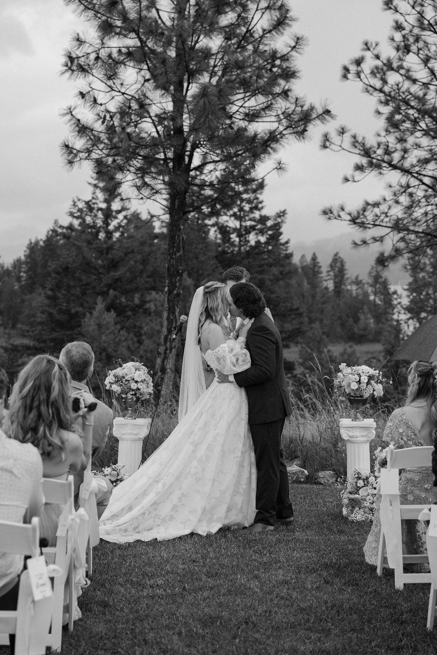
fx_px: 1328
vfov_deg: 27.7
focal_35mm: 73
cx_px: 212
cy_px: 319
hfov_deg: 18.7
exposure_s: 1/640
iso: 320
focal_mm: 70
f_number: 4
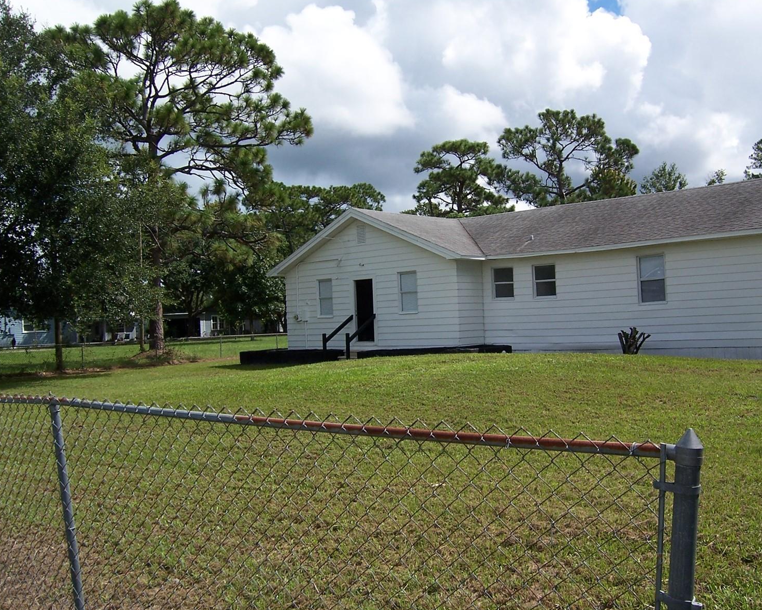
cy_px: 304
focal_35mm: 35
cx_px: 407
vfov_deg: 42.2
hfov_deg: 51.5
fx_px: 789
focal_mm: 5.5
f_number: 4
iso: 80
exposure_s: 1/750
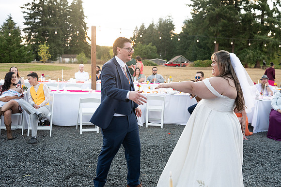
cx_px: 140
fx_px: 297
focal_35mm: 38
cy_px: 94
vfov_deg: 35.1
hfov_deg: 50.7
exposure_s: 1/500
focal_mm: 38
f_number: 4
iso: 1600
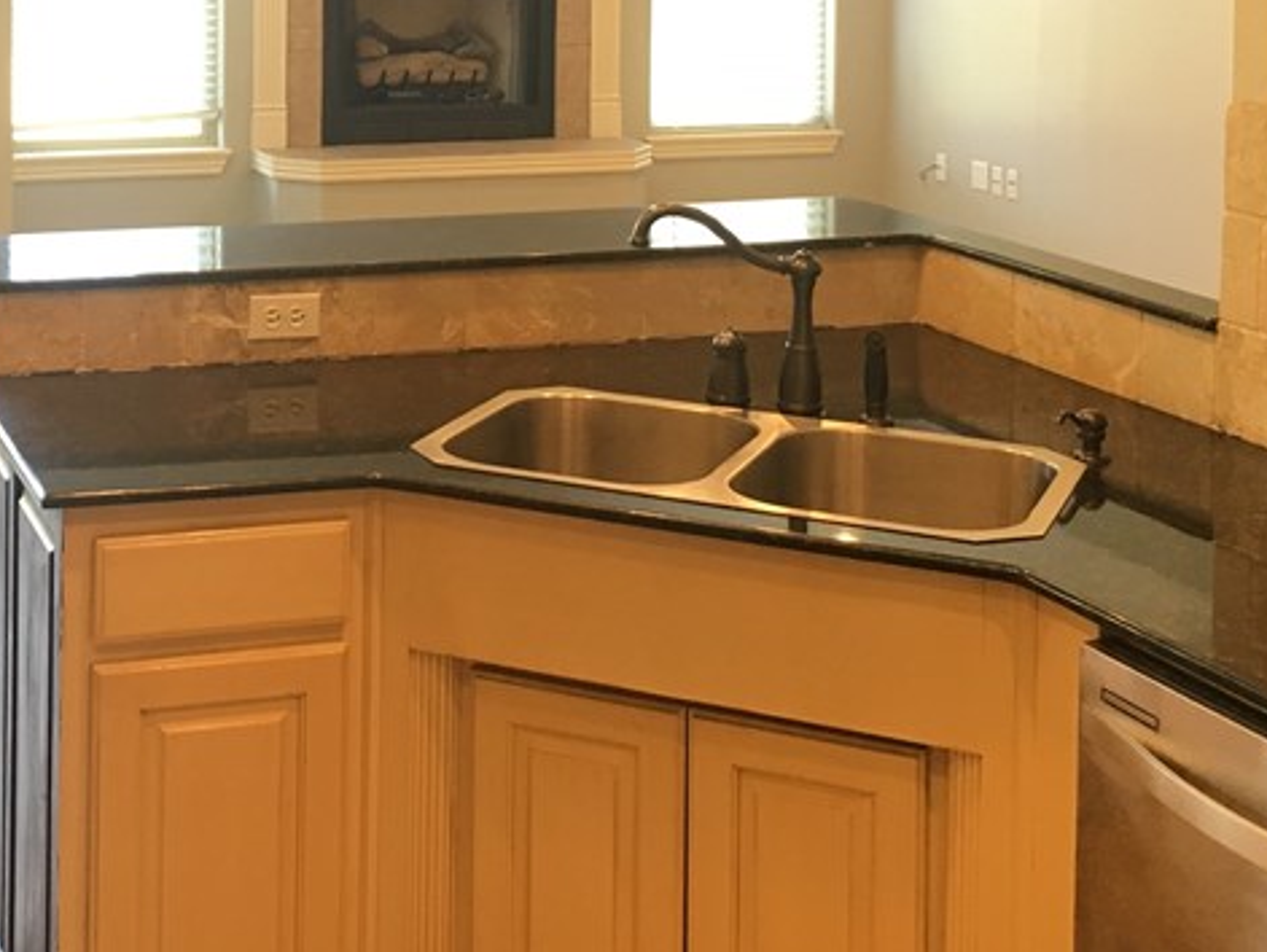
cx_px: 312
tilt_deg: -2.5
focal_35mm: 63
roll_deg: +0.2
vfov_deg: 22.4
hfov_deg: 30.2
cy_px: -11
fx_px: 2308
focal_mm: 4.15
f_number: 2.2
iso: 100
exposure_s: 1/30
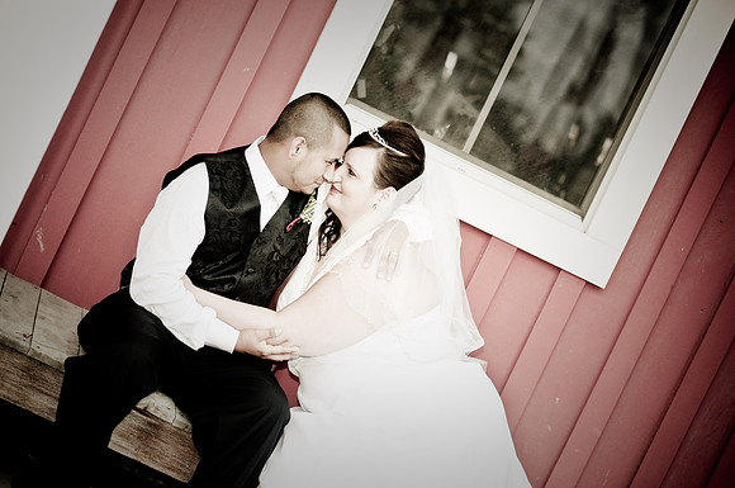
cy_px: 244
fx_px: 2141
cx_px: 368
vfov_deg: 13.0
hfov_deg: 19.5
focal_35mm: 105
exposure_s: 1/250
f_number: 2.8
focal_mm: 70
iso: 200
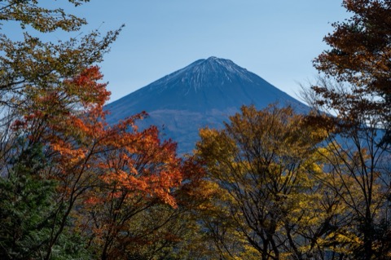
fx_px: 662
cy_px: 130
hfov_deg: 32.9
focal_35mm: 61
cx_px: 196
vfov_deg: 22.2
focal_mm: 61
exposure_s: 1/400
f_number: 8
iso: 100
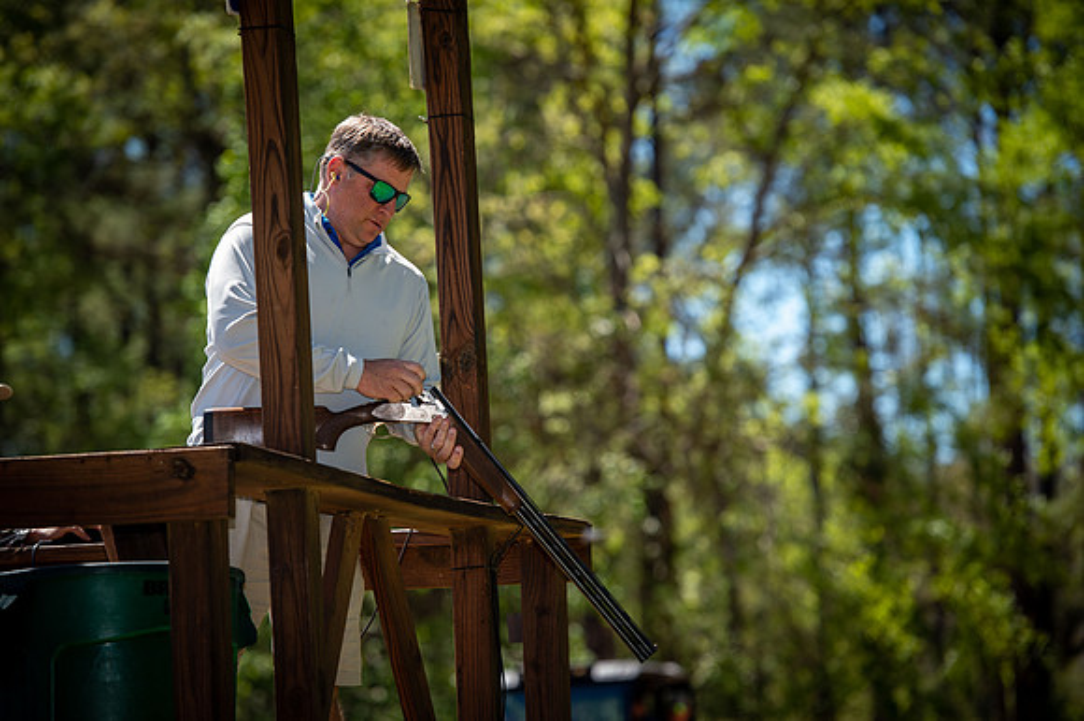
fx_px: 4815
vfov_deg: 8.6
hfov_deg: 12.8
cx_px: 542
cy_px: 360
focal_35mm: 160
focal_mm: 160
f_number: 4
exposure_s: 1/250
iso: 50
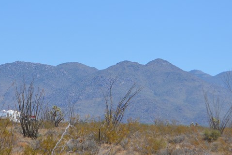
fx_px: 1201
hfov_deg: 11.0
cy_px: 85
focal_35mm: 186
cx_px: 100
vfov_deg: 7.4
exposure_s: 1/1600
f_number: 7.1
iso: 400
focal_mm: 55
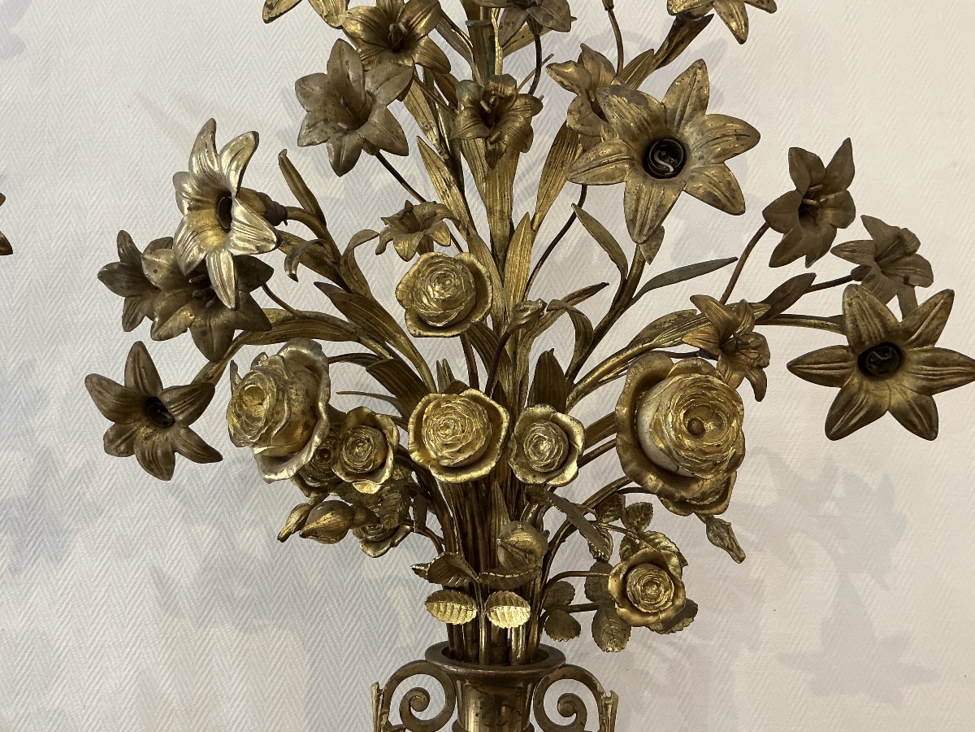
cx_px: 488
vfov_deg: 49.7
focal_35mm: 28
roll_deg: -1.4
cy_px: 366
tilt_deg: +6.8
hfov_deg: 63.4
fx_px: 789
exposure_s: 1/50
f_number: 1.8
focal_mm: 3
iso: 100
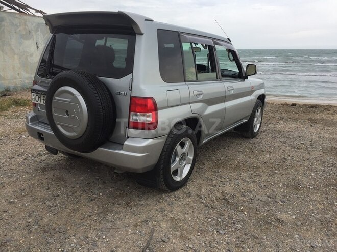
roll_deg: -1.1
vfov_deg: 48.2
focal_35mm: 29
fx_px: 282
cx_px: 168
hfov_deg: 61.7
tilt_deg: -15.8
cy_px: 126
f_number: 2.2
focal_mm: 4.15
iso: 32
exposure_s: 1/1099
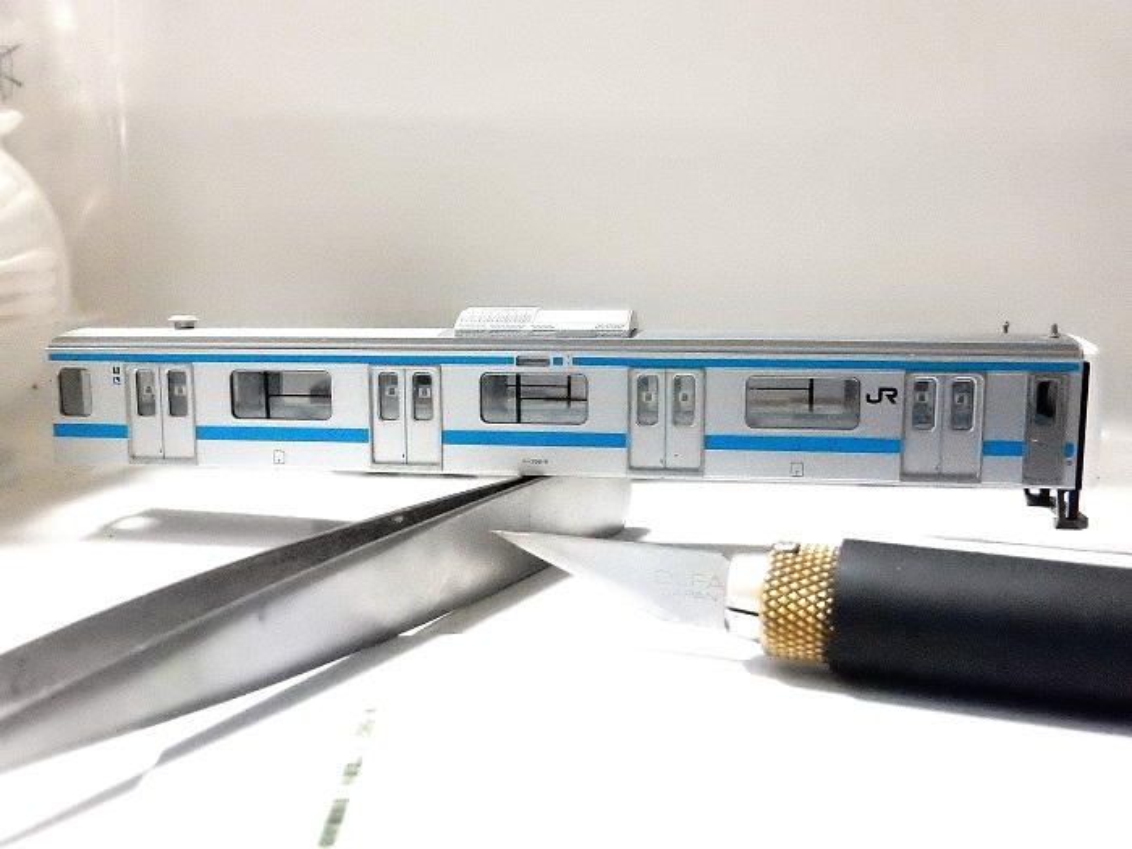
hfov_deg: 51.4
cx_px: 566
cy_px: 424
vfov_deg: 39.7
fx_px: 1177
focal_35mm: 36
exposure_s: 1/40
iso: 3200
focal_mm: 6.4
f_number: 4
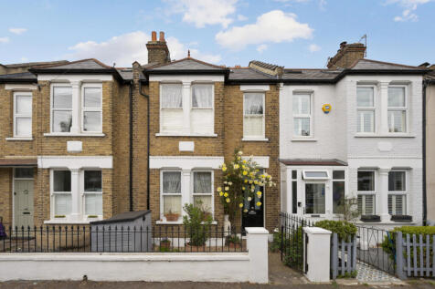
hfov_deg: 100.4
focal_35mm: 15
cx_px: 218
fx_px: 181
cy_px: 144
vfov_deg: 77.3
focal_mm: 15
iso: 200
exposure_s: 1/125
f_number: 8
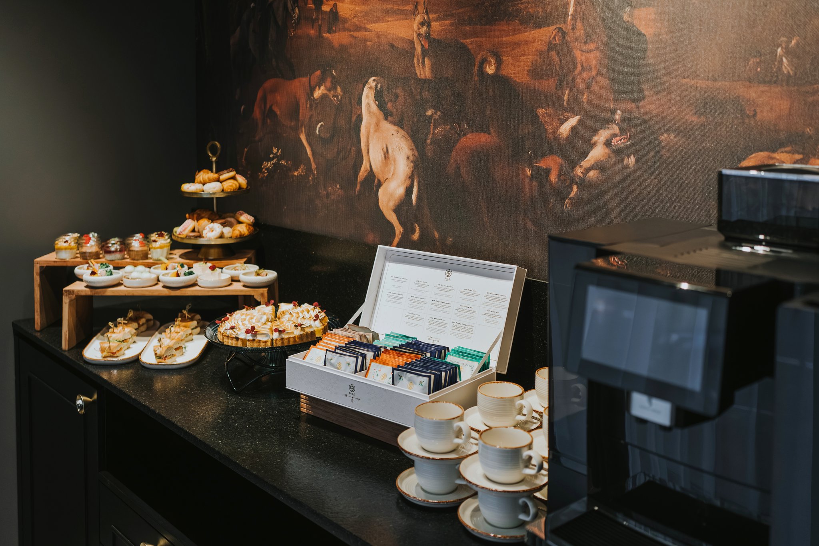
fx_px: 796
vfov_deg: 37.8
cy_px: 273
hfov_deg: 54.4
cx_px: 410
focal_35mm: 35
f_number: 2.8
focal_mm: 35
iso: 1600
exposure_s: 1/250
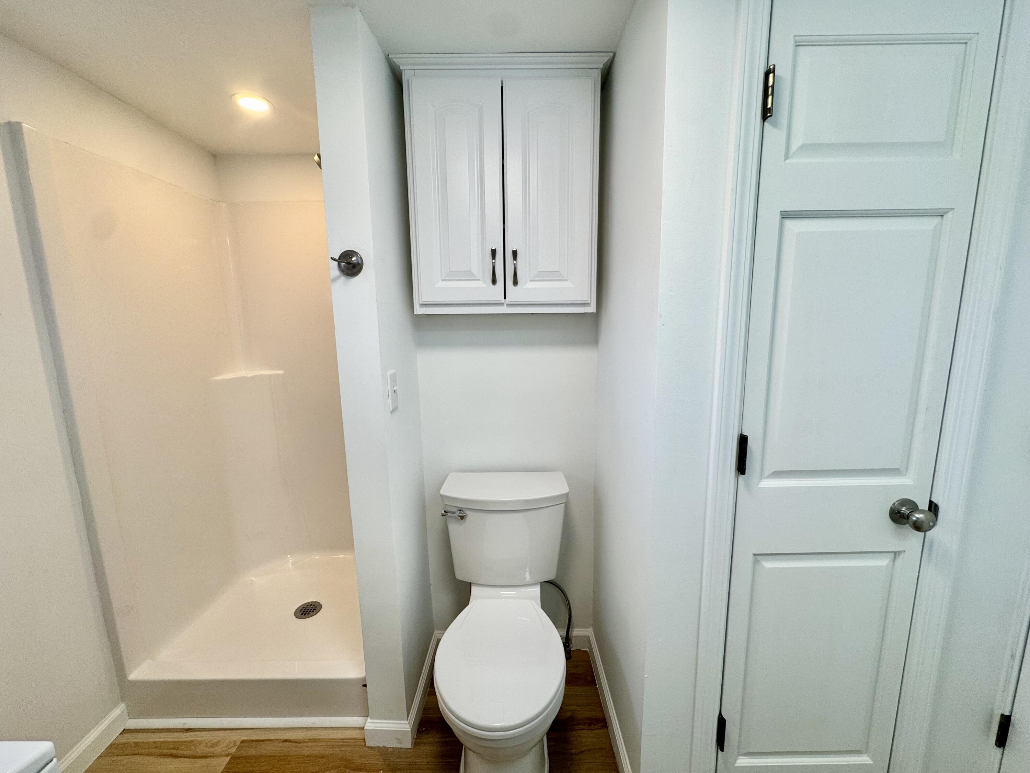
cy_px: 386
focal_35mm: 14
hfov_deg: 102.1
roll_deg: +0.8
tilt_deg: -9.7
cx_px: 515
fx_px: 417
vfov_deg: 85.7
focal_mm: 2.22
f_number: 2.2
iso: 100
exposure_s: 1/120
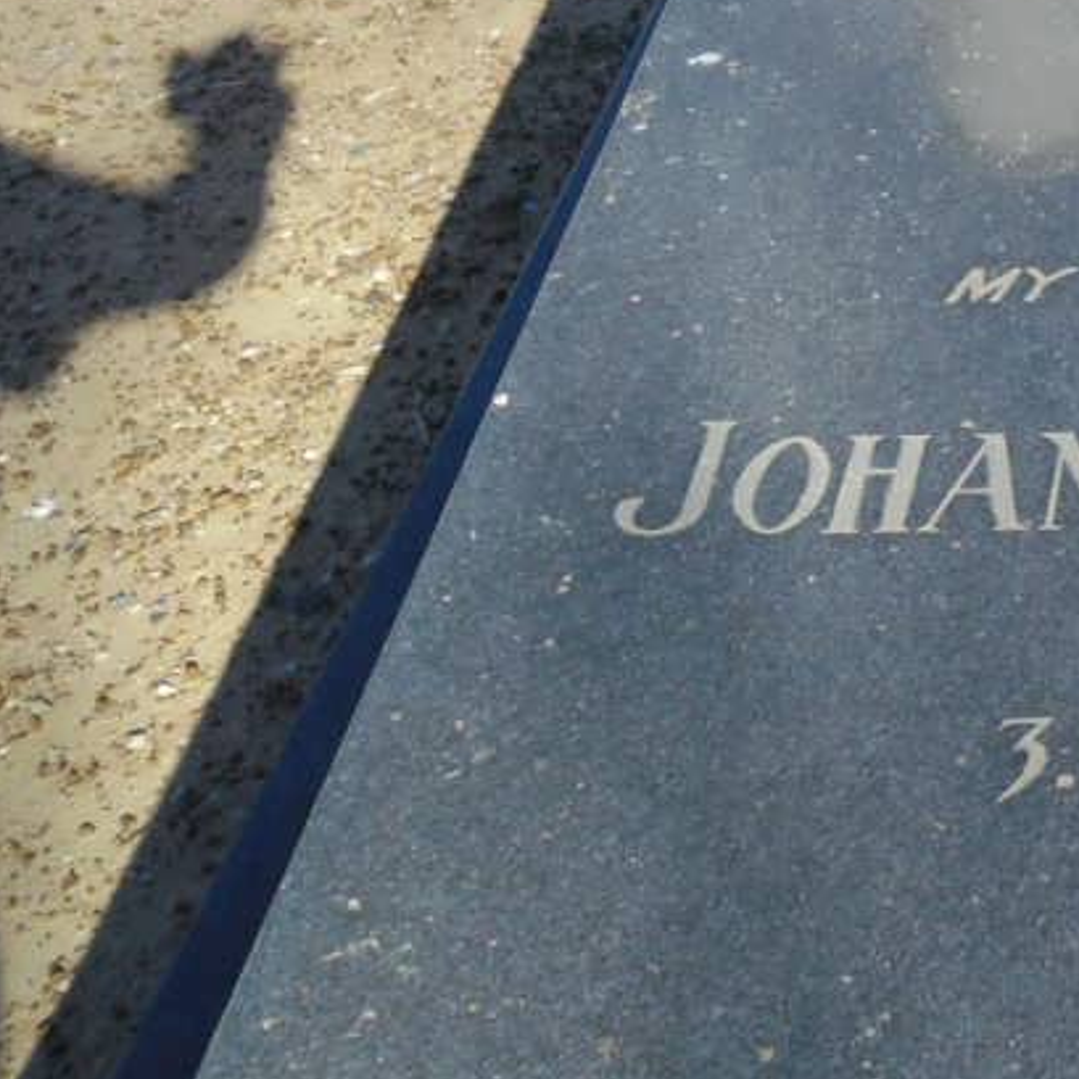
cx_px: 1446
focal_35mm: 70
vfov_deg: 23.9
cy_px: 92
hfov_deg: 21.9
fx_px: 2469
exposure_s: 1/608
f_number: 3.5
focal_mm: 4.9
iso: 80
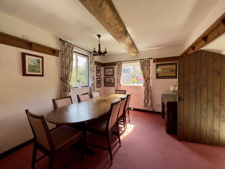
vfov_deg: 89.9
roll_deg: +0.8
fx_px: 84
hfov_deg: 106.2
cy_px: 84
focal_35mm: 13
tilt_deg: -2.2
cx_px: 112
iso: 40
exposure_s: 1/100
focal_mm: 1.57
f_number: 1.8
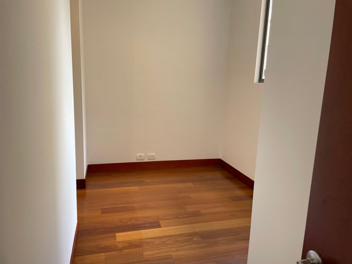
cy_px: 132
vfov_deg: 53.0
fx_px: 264
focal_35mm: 26
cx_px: 176
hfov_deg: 67.3
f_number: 1.6
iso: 64
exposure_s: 1/121
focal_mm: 4.2
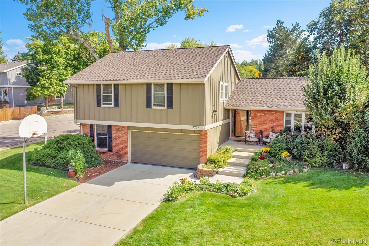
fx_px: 287
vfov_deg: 46.4
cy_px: 123
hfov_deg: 65.5
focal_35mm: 28
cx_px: 184
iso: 800
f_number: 7.1
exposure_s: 1/1000
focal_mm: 10.26
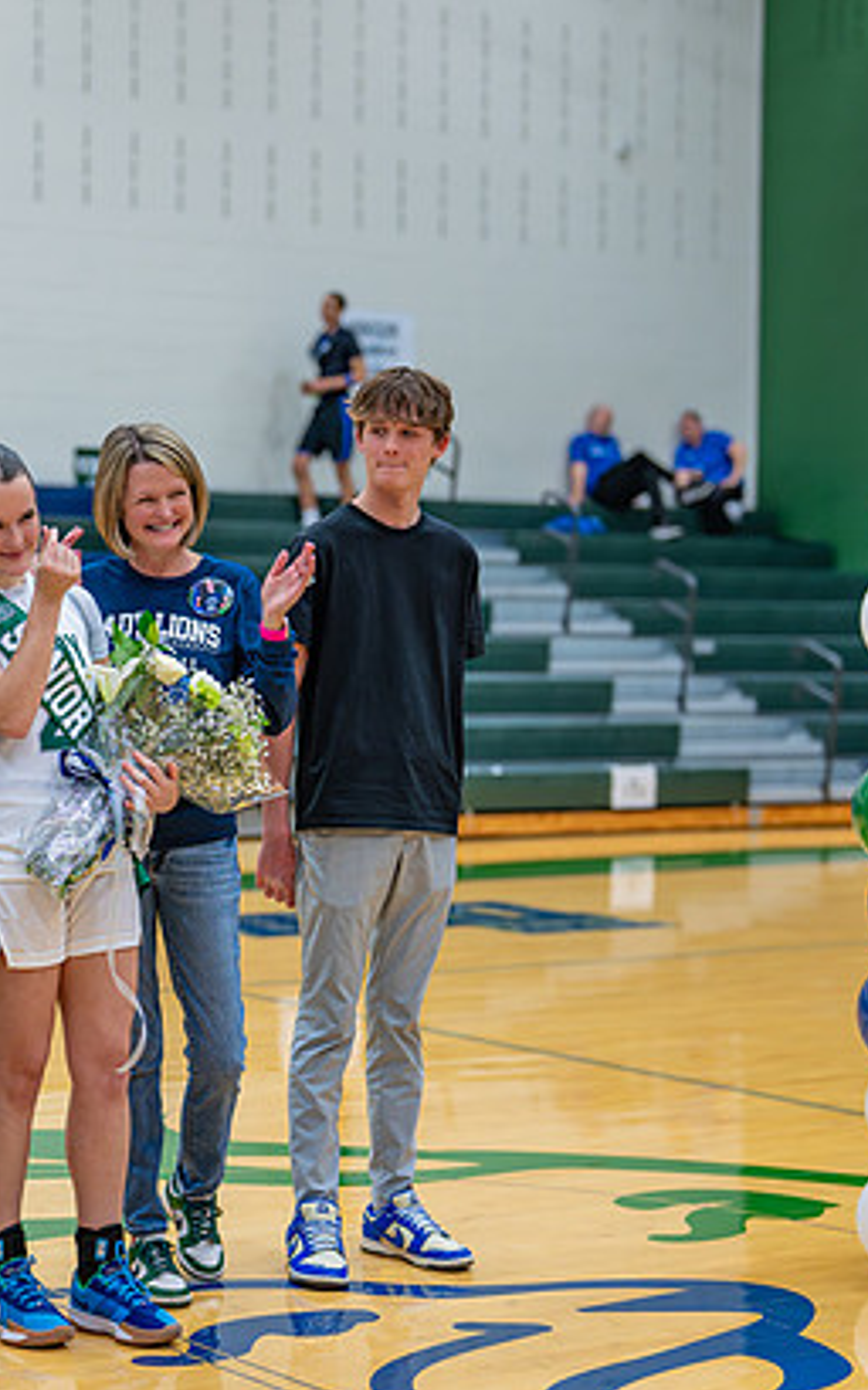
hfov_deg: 15.4
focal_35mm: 84
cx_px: 98
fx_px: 3182
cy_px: 741
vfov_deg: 24.6
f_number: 1.6
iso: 800
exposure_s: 1/500
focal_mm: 50
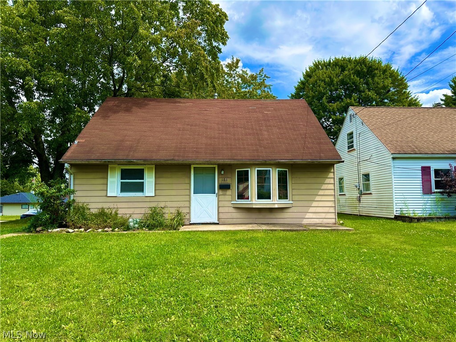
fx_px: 316
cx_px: 228
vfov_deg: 56.8
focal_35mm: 24
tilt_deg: +4.5
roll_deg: +0.5
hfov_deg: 71.6
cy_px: 171
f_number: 1.78
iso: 80
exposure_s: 1/2410
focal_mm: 6.86
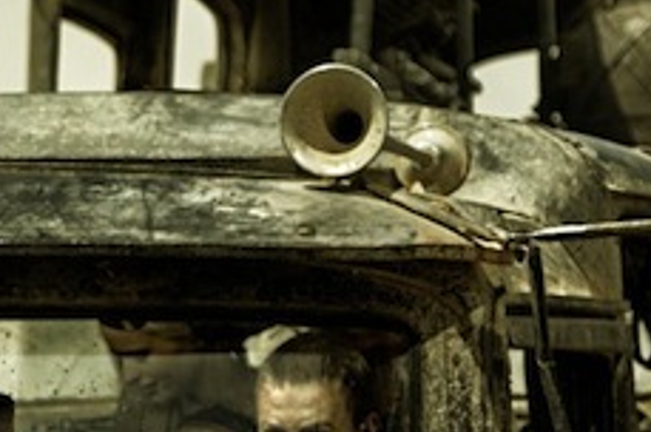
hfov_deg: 4.7
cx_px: -114
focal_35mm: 439
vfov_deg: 3.1
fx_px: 7927
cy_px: 193
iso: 200
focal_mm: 140
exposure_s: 1/800
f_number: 6.3
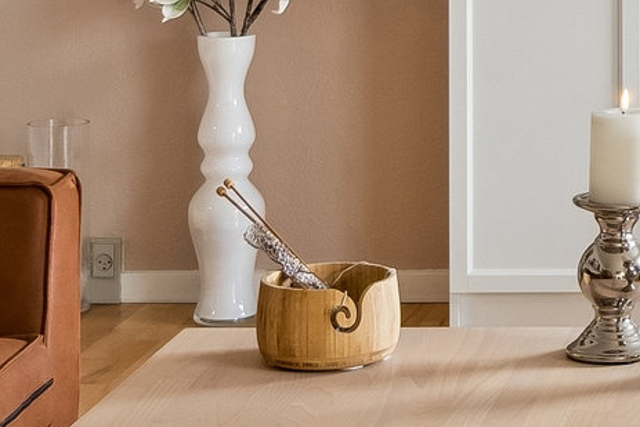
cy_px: -196
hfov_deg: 14.1
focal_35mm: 136
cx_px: 980
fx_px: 2418
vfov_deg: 9.8
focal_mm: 14
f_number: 8
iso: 200
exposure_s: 1/6
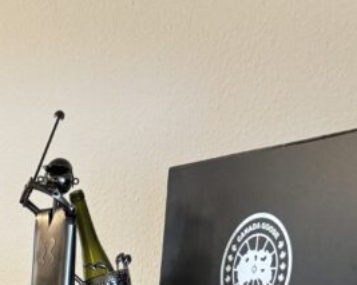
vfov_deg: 14.6
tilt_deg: -13.5
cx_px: -123
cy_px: 537
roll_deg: +0.2
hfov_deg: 19.4
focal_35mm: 90
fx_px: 950
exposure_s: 1/50
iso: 320
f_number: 1.78
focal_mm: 6.76
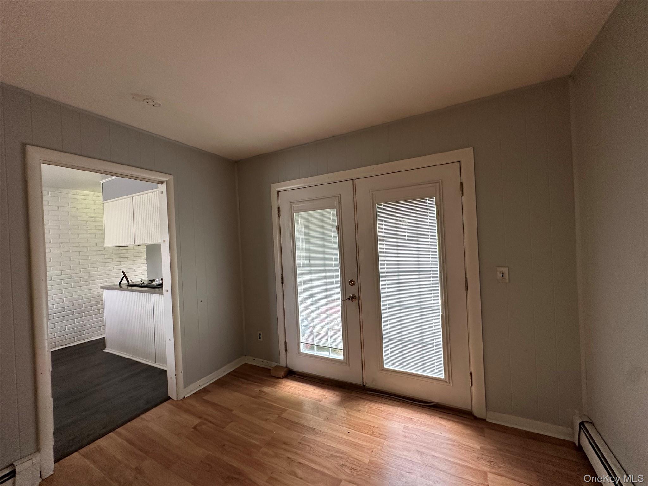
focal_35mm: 14
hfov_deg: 102.1
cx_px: 324
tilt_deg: +0.9
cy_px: 243
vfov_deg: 85.7
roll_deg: +1.8
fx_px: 262
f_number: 2.2
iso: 160
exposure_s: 1/60
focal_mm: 2.22
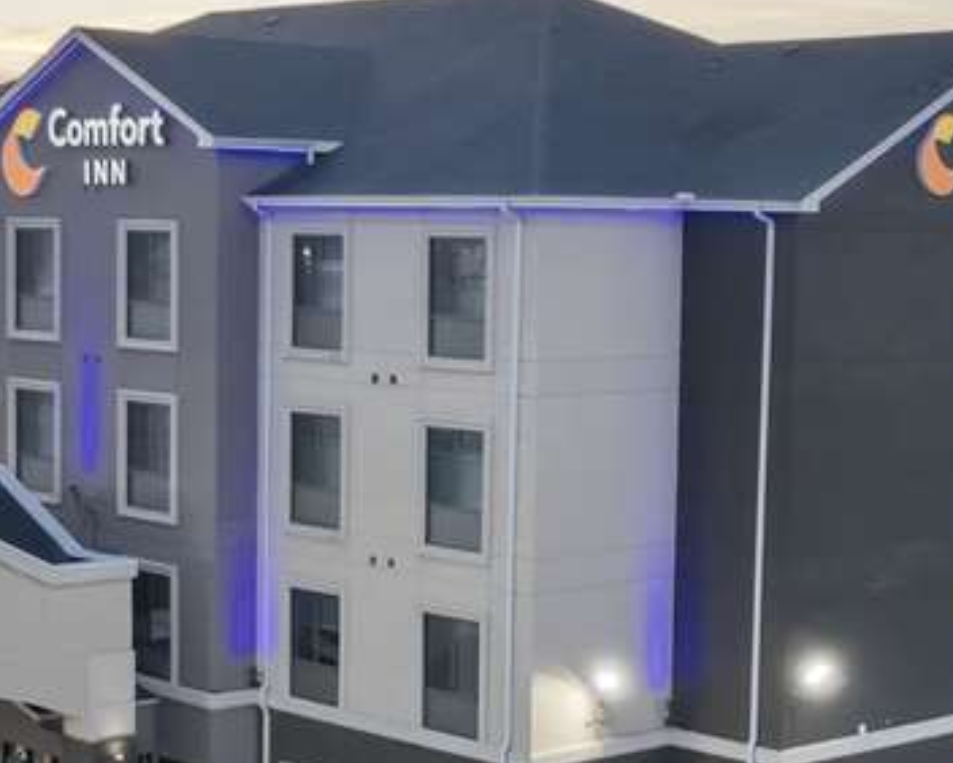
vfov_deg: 25.2
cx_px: 474
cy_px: 549
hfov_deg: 31.4
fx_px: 1693
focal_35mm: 60
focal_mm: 8.38
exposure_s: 1/500
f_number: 2.8
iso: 100
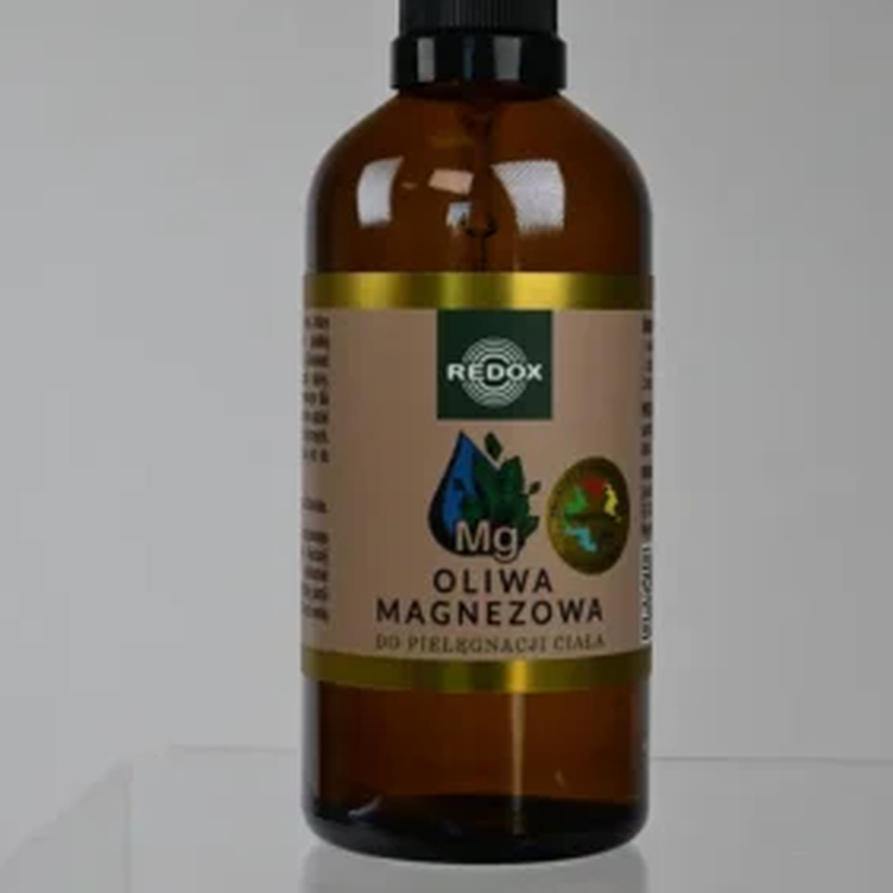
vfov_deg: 18.9
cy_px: 291
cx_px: 469
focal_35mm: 92
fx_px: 2676
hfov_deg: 18.9
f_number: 11
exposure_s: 1/100
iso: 400
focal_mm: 45
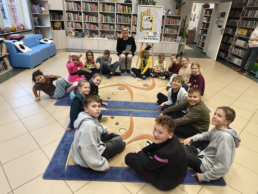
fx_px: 171
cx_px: 129
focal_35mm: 23
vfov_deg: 58.9
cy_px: 97
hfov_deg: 73.9
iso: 1000
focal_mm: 6.06
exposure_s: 1/50
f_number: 1.7
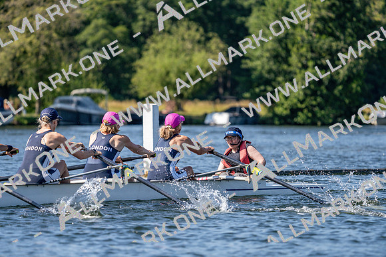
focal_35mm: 326
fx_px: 3496
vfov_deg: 4.2
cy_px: 128
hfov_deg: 6.3
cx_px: 193
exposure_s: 1/1600
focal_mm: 326
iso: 320
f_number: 6.3
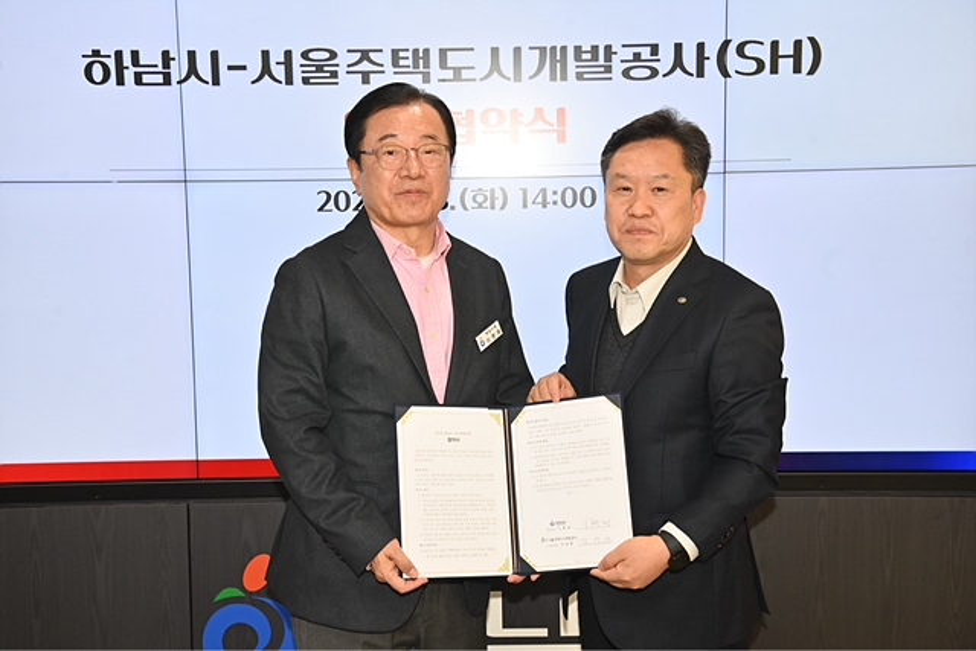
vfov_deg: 28.1
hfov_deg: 41.1
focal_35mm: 48
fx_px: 1302
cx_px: 488
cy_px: 326
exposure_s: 1/125
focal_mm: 48
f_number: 5.6
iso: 800
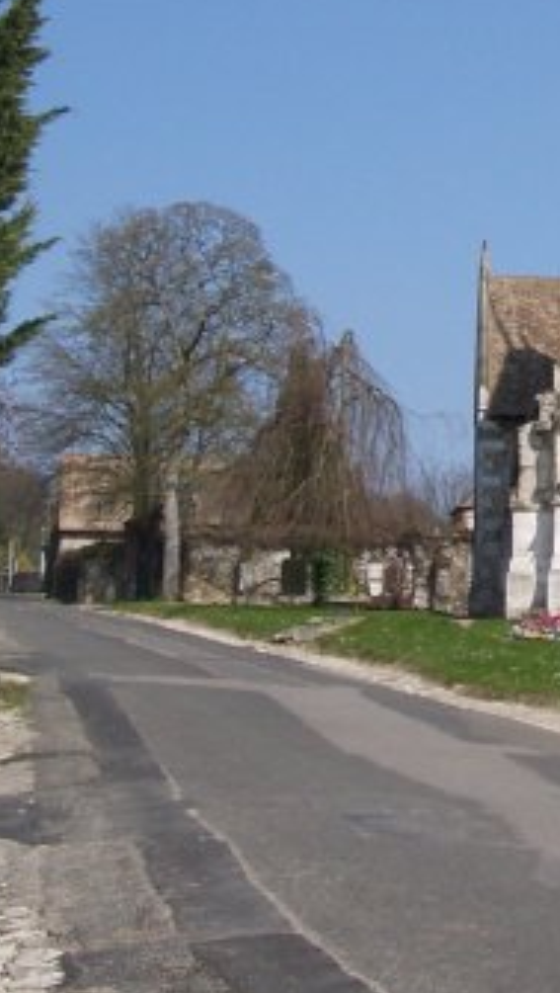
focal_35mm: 91
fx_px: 2397
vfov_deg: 22.9
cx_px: 764
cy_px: 122
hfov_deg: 12.8
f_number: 4.3
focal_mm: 5.8
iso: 80
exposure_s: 1/640
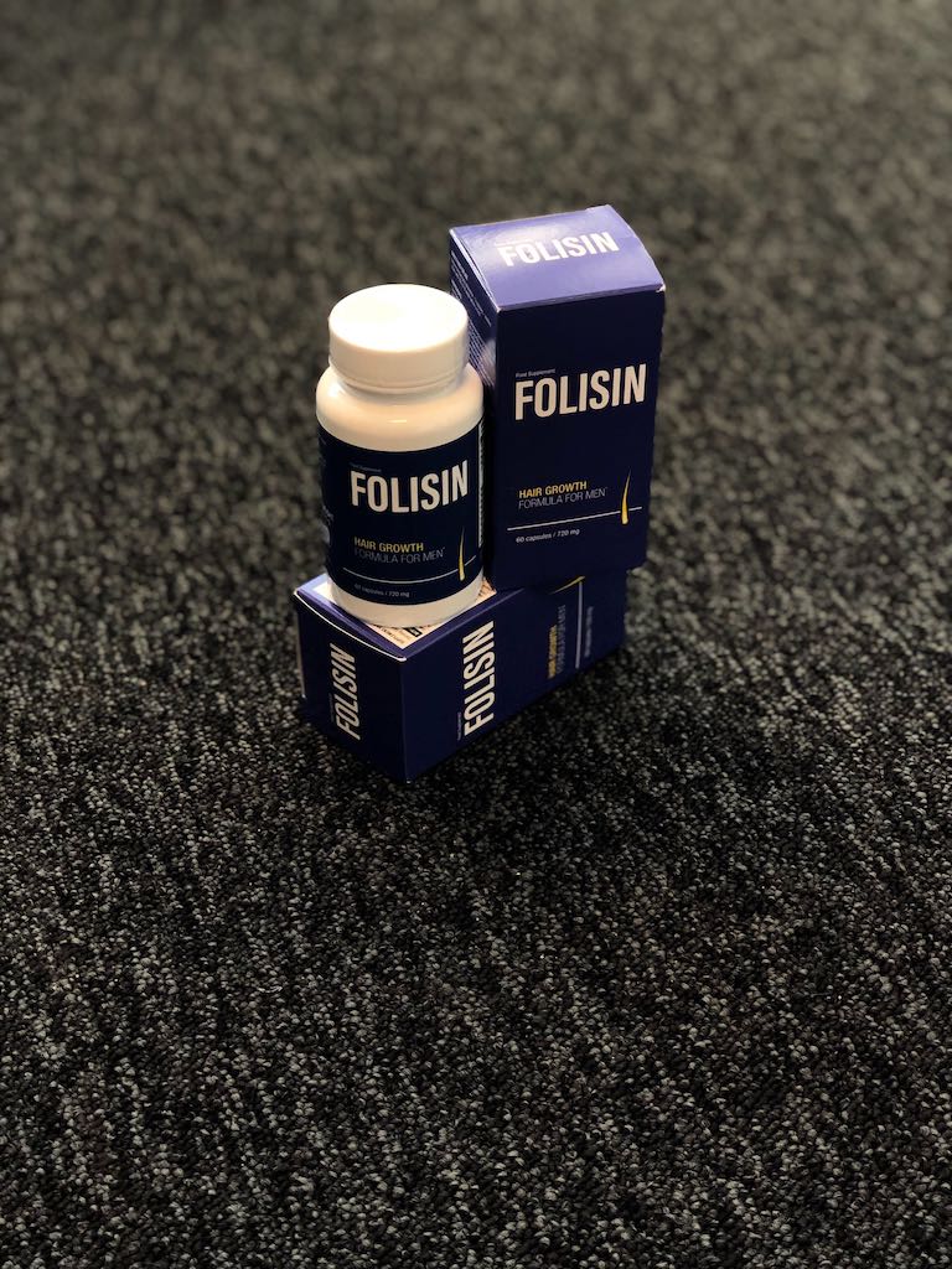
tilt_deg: -37.8
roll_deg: +1.0
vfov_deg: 36.8
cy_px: 634
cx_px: 476
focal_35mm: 52
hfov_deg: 28.0
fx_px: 1907
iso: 40
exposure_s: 1/50
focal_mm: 6
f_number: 2.4
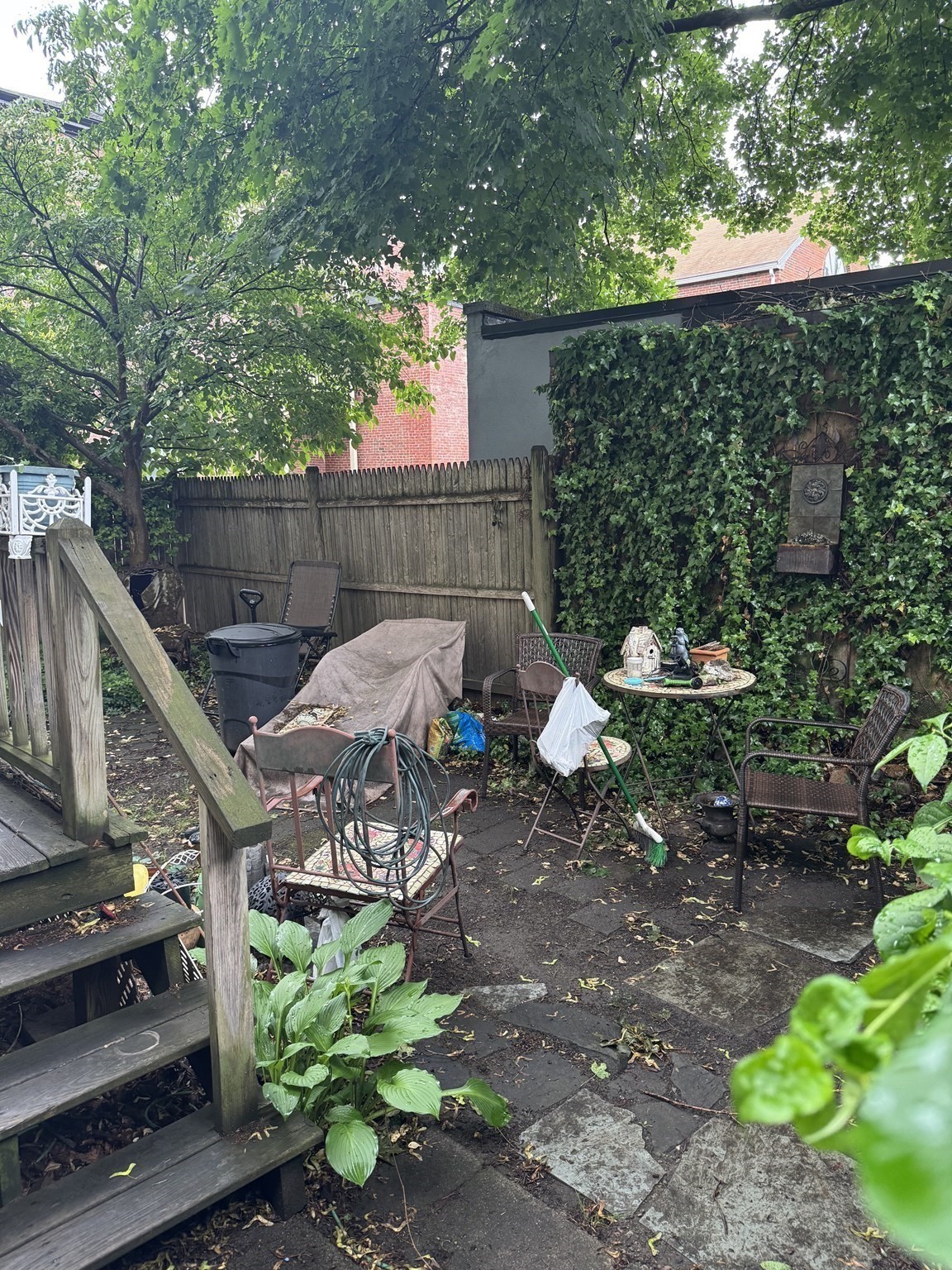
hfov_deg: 56.8
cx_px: 476
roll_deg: +1.2
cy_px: 635
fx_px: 880
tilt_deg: -10.9
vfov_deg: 71.6
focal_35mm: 24
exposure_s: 1/83
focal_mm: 6.76
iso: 200
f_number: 1.78
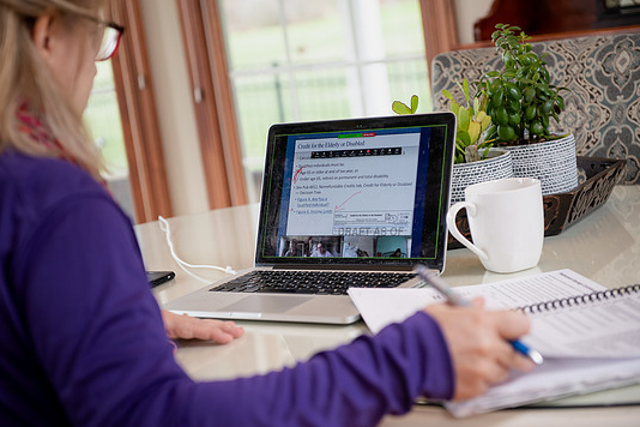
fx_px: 1351
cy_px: 224
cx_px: 298
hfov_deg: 26.6
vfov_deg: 17.9
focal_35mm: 76
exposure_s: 1/200
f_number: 3.5
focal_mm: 70
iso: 400
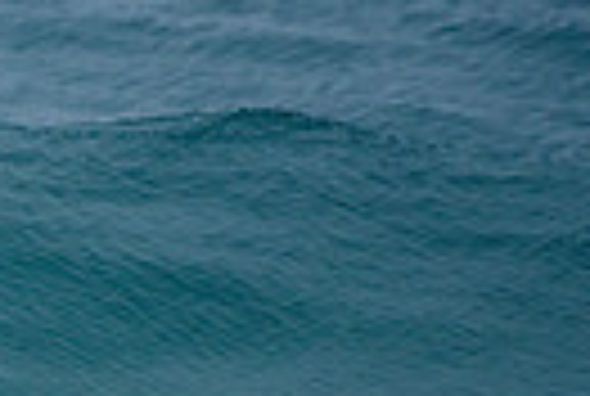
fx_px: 36269
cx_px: -595
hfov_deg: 0.9
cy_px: 290
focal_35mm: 2208
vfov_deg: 0.6
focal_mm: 500
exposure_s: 1/2000
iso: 450
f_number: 5.6
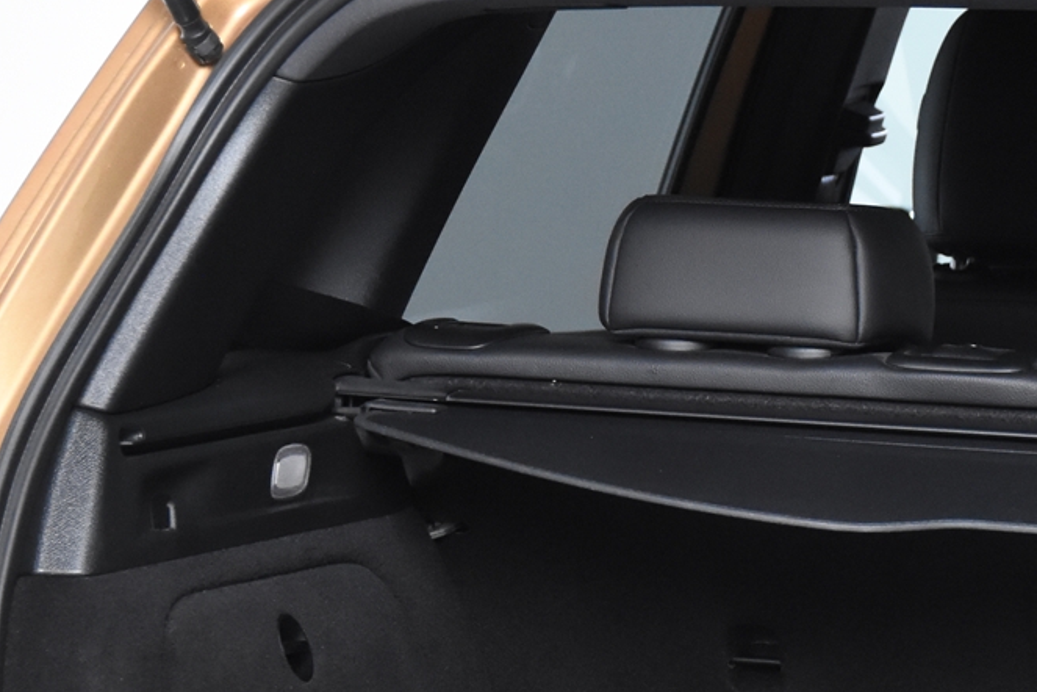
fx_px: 5630
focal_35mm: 195
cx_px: 990
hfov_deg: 10.5
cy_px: 672
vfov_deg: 7.0
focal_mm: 45
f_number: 3.5
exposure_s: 1/80
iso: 2200
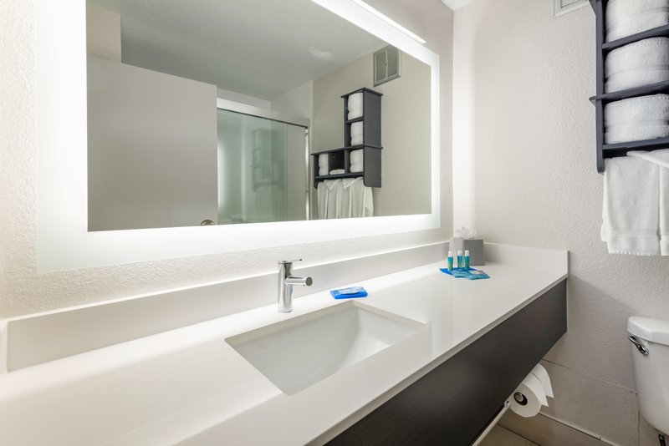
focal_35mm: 17
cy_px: 223
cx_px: 334
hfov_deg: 93.3
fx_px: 316
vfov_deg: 70.5
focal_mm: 17
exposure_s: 1/2
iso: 400
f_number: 8
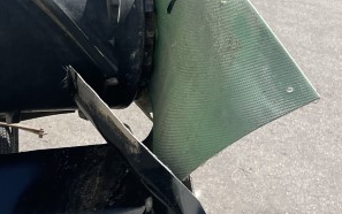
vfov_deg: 13.7
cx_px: -77
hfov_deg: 20.3
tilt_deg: -20.1
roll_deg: +0.1
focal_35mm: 95
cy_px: 175
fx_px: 886
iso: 32
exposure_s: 1/3125
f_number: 1.6
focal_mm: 4.2
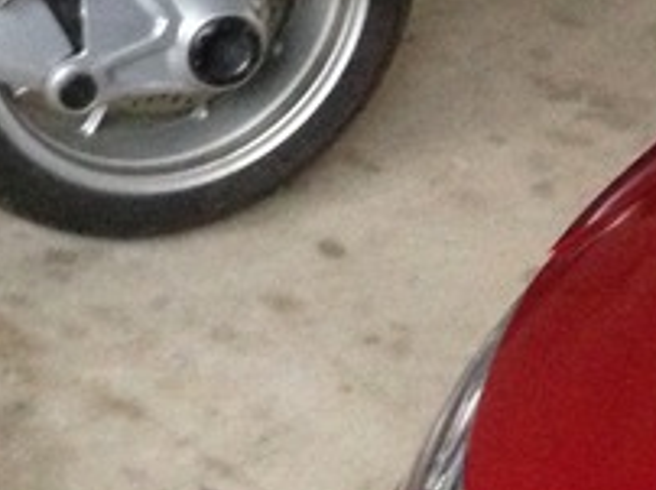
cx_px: -438
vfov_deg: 10.6
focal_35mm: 131
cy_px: -409
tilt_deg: -17.0
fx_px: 2480
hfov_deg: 13.8
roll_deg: -1.3
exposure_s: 1/15
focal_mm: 4.12
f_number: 2.4
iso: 500
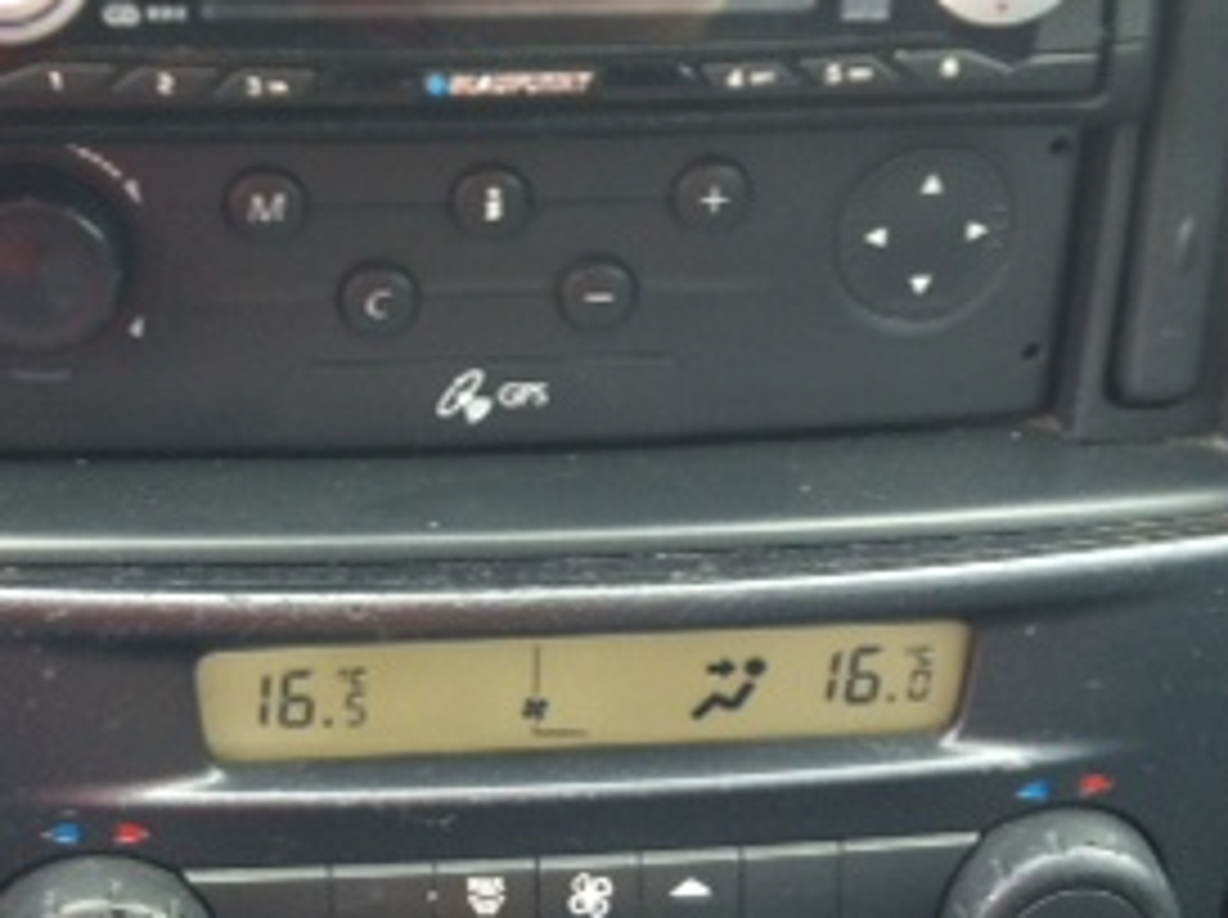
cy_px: 513
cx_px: 504
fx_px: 2905
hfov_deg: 23.8
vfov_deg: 17.9
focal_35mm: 82
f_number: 2.8
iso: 80
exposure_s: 1/20
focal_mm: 3.85
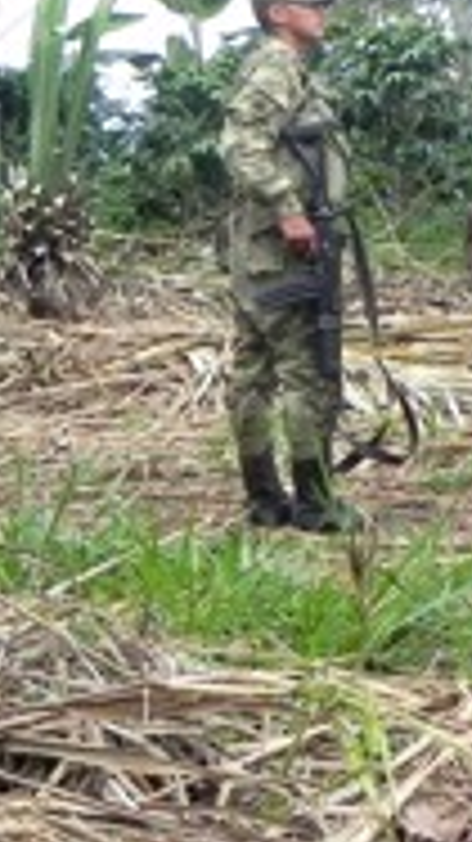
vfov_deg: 19.7
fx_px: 2406
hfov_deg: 10.5
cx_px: 872
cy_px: 268
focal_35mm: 108
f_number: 4
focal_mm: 6.6
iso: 160
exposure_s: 1/112
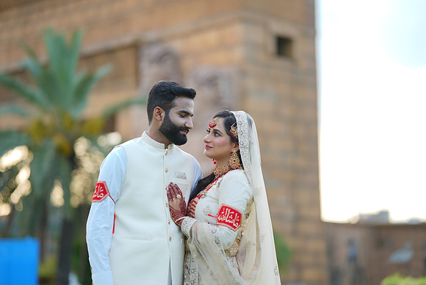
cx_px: 213
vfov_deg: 16.1
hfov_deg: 23.9
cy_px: 142
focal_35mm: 85
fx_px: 1006
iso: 64
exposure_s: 1/500
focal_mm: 85
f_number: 1.4
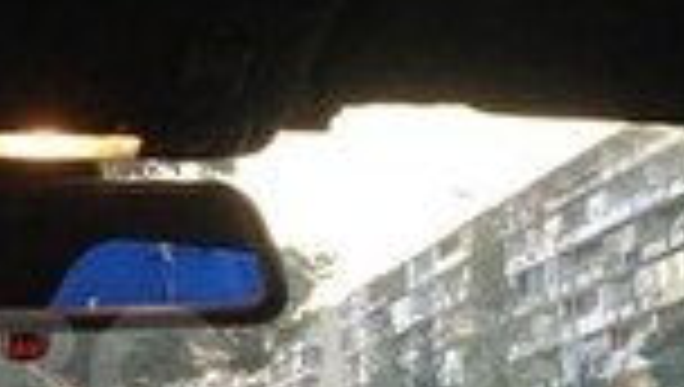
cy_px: 376
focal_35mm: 137
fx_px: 2488
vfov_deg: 8.8
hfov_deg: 15.5
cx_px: 72
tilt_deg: +5.0
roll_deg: +0.1
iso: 50
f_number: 2.2
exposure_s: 1/33
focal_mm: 4.15
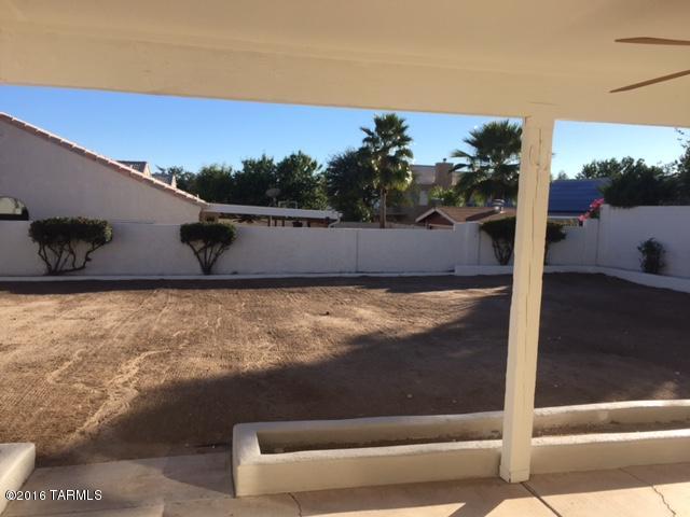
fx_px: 578
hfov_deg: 61.7
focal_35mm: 29
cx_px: 345
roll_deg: -2.9
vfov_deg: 48.2
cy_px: 258
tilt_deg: -5.6
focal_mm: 4.15
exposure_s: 1/1276
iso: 32
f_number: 2.2
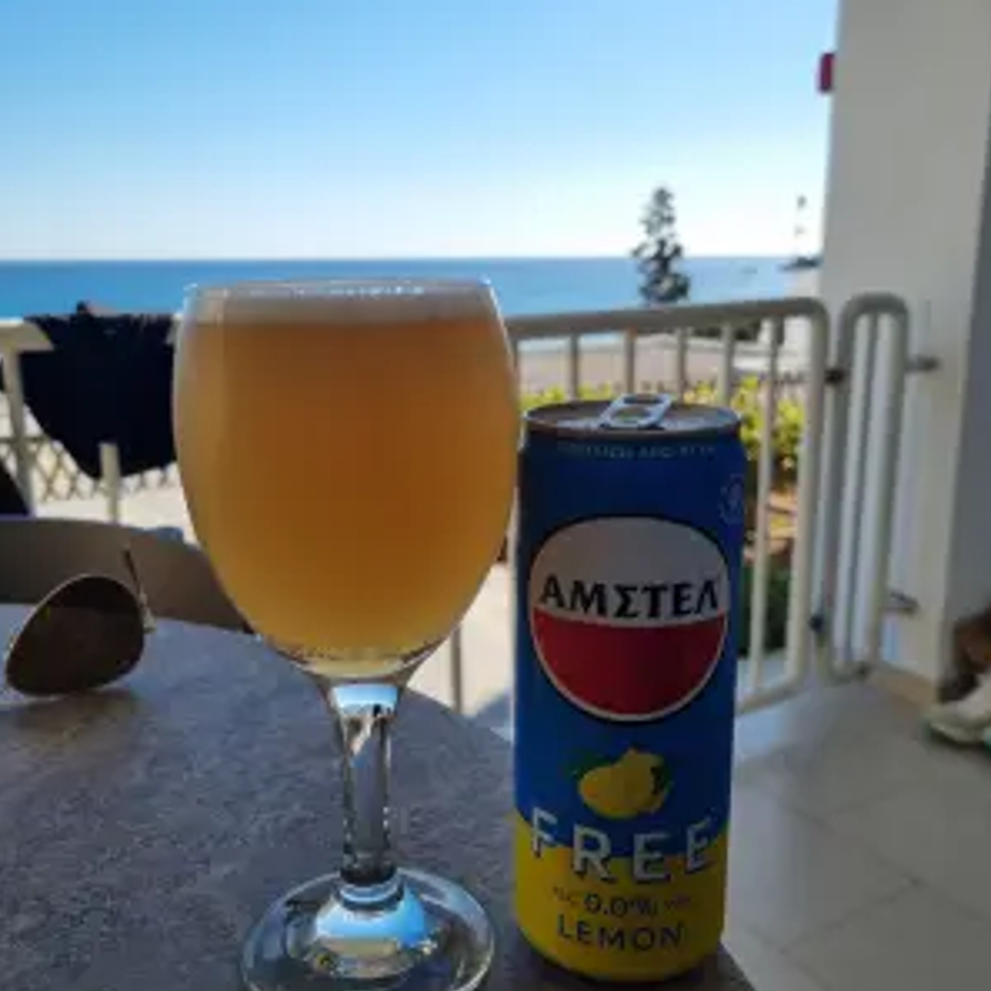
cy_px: 501
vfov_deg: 52.5
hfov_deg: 52.5
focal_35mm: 31
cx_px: 497
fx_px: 1004
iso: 50
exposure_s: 1/2160
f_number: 1.8
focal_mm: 5.4
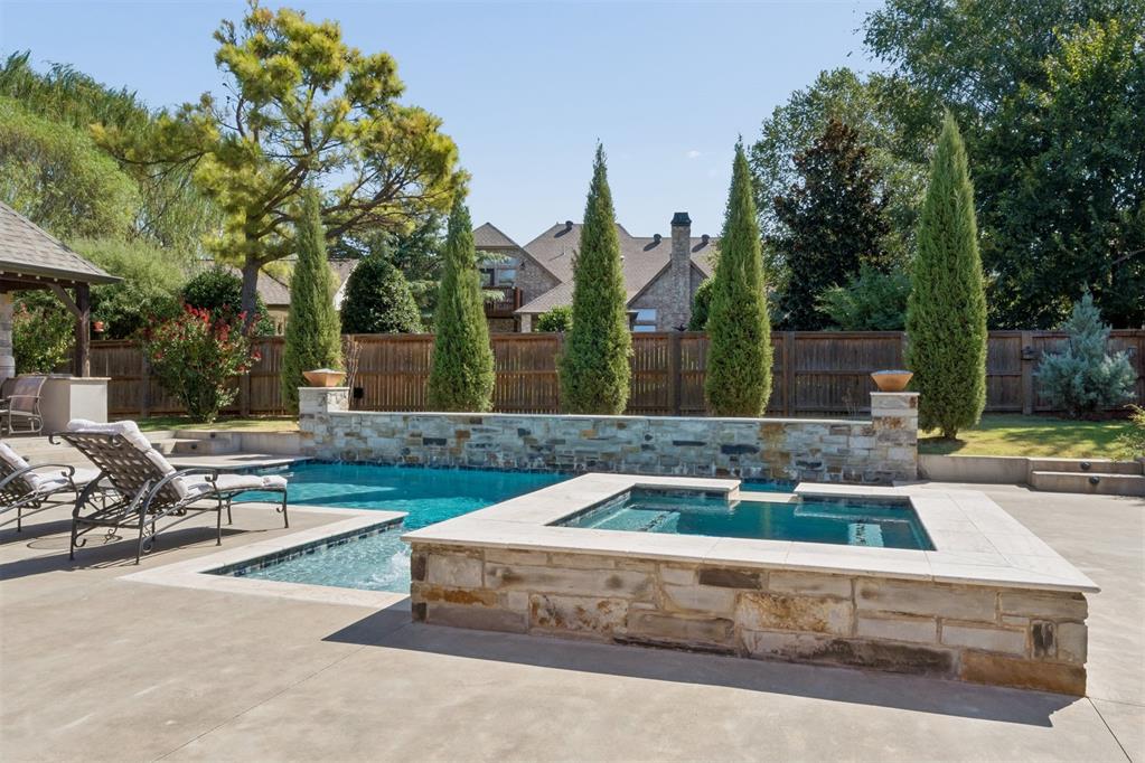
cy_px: 382
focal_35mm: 26
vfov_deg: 50.1
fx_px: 816
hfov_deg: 70.1
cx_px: 572
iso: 200
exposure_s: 1/160
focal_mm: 17.1
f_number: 22
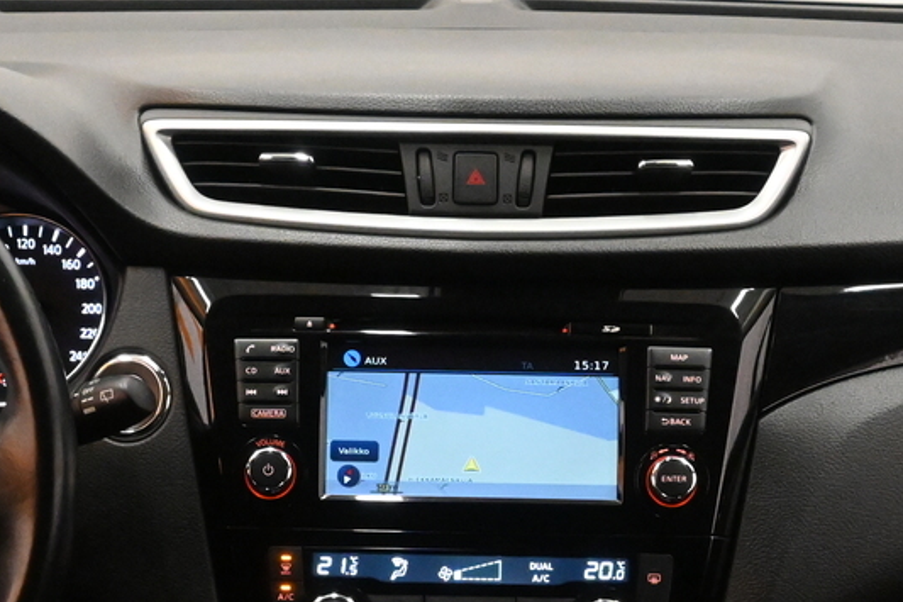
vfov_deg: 18.0
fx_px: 1830
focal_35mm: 73
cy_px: 656
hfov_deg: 27.7
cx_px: 469
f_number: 6.3
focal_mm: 16
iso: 5000
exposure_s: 1/80
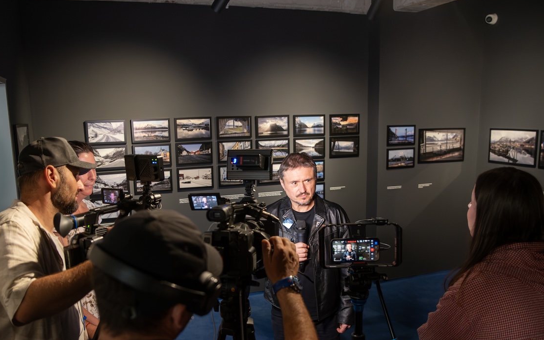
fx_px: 474
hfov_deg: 59.6
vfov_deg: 39.1
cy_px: 214
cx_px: 257
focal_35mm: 32
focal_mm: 24
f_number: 2.8
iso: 5000
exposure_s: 1/250
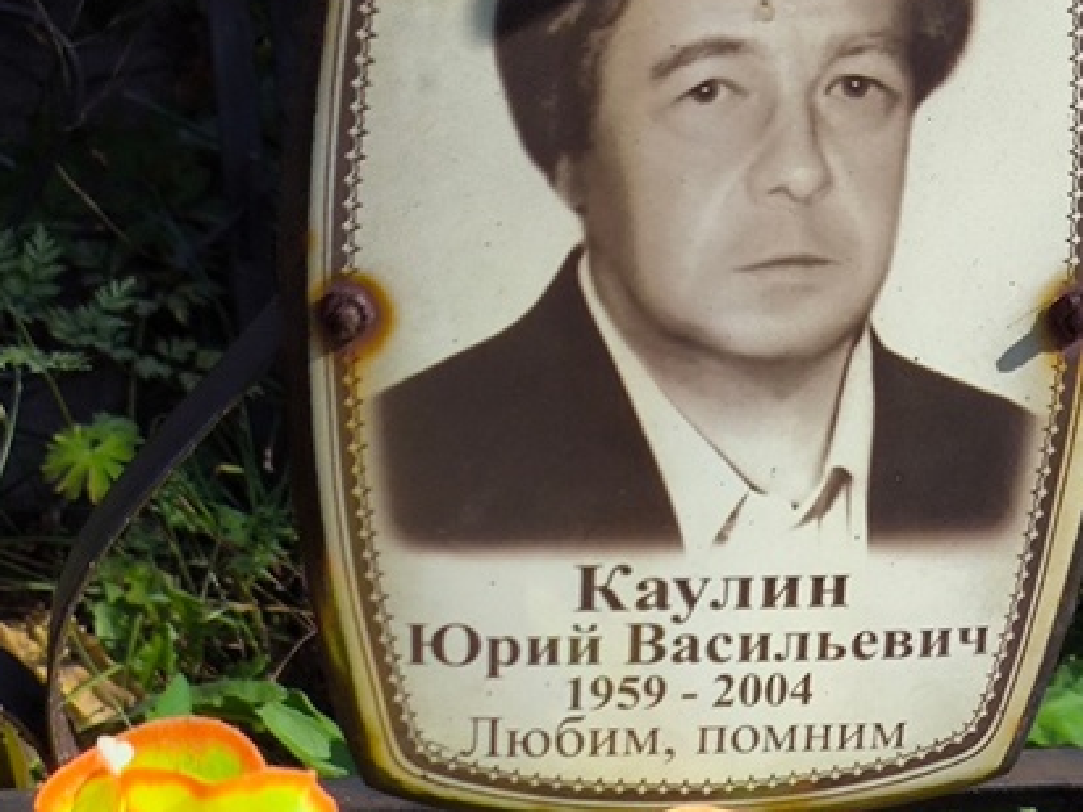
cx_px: 669
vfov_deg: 15.1
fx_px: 3035
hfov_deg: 20.2
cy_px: 707
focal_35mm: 97
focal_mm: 4.71
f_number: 1.7
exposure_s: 1/2495
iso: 50
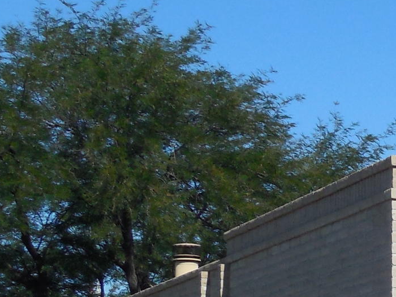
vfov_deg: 9.7
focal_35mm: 150
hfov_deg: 12.0
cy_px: 402
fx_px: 1716
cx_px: 741
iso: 125
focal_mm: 6.3
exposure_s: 1/1600
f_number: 3.7
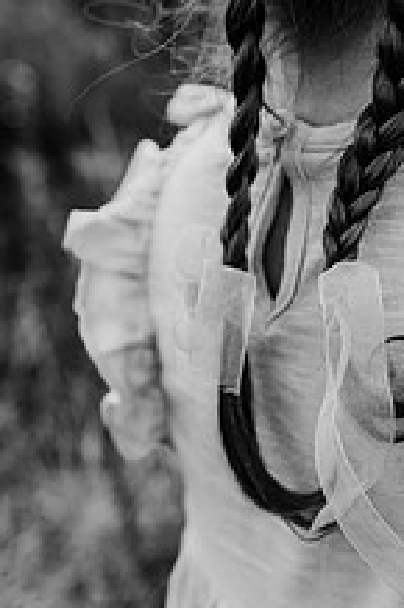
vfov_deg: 31.4
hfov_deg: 20.9
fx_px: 1079
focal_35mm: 64
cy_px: 308
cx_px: 340
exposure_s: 1/500
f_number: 2.8
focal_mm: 24
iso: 160
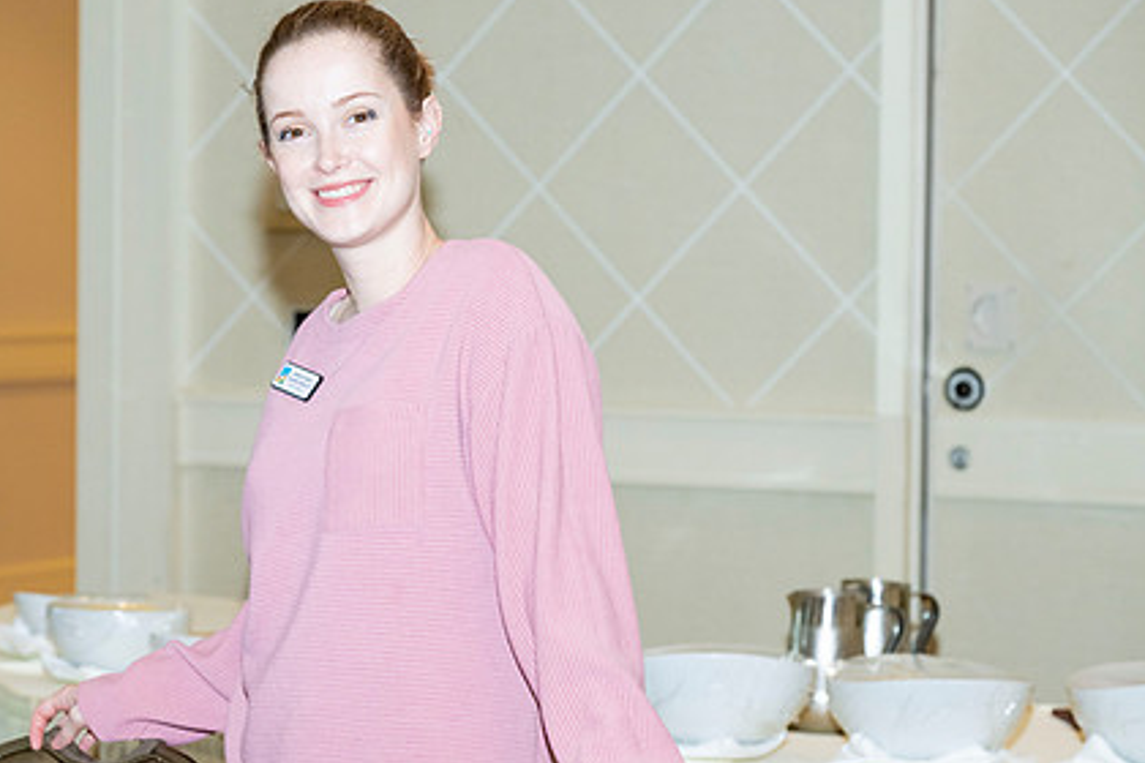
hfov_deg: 17.6
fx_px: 3689
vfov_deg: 11.8
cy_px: 426
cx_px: 390
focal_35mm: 116
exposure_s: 1/100
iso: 1000
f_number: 5.6
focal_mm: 84
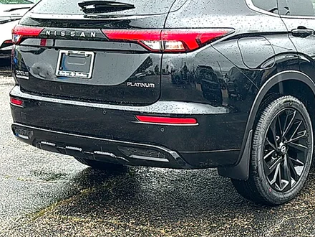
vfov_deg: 23.5
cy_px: 71
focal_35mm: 62
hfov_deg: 30.7
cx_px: 233
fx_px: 564
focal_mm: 6.86
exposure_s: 1/262
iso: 80
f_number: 1.78
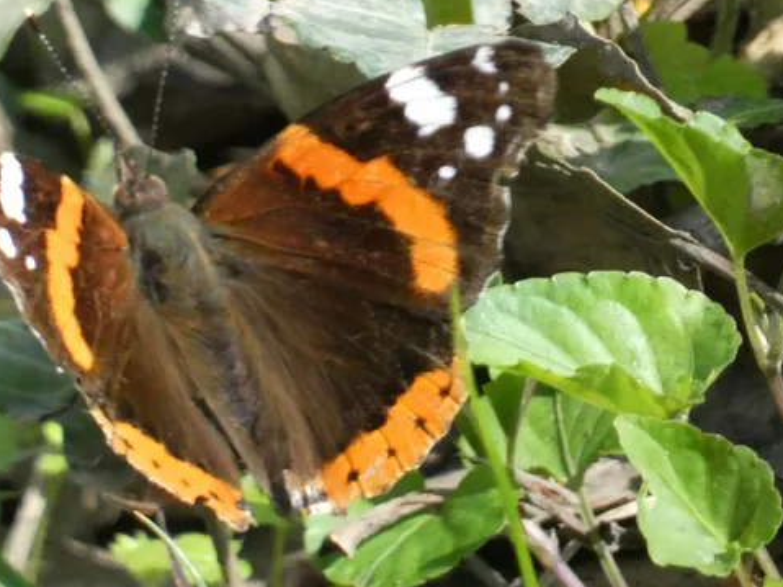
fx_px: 28607
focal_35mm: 1265
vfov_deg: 1.2
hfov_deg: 1.6
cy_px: 273
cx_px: 270
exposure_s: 1/125
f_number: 5.6
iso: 800
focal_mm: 169.6
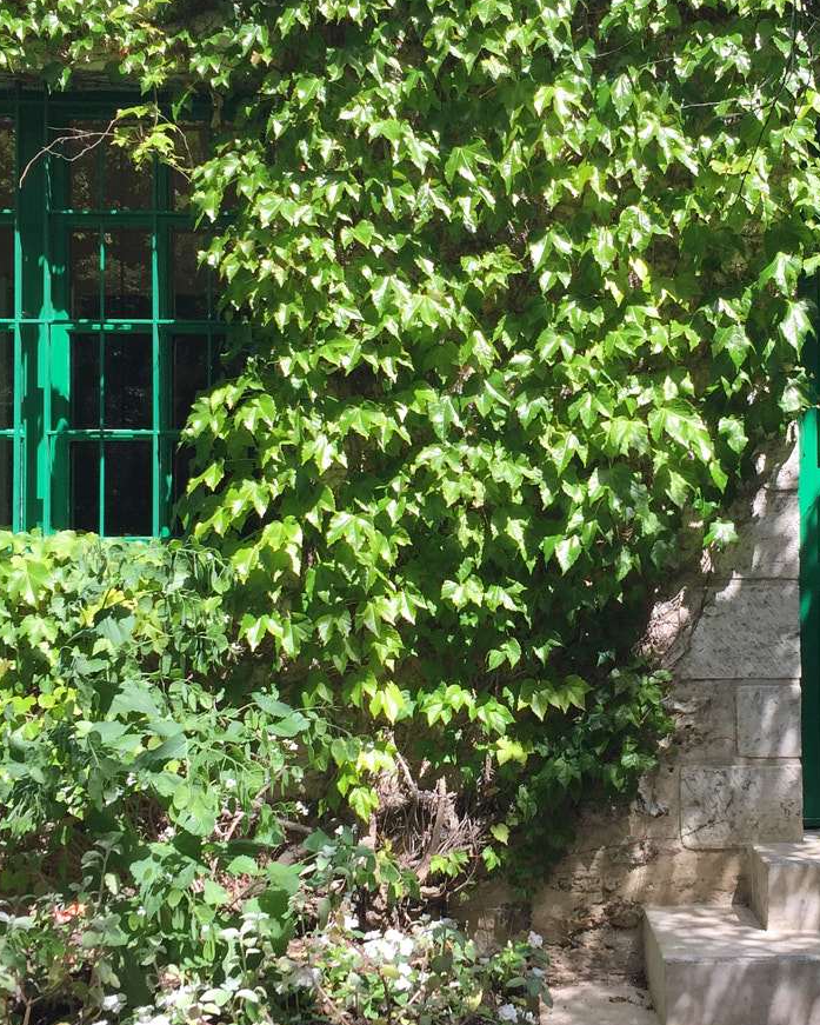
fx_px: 1577
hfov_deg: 28.8
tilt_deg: +1.0
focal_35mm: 52
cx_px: 581
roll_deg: +0.1
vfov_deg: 36.0
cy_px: 497
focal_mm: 4.15
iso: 32
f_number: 2.2
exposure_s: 1/732
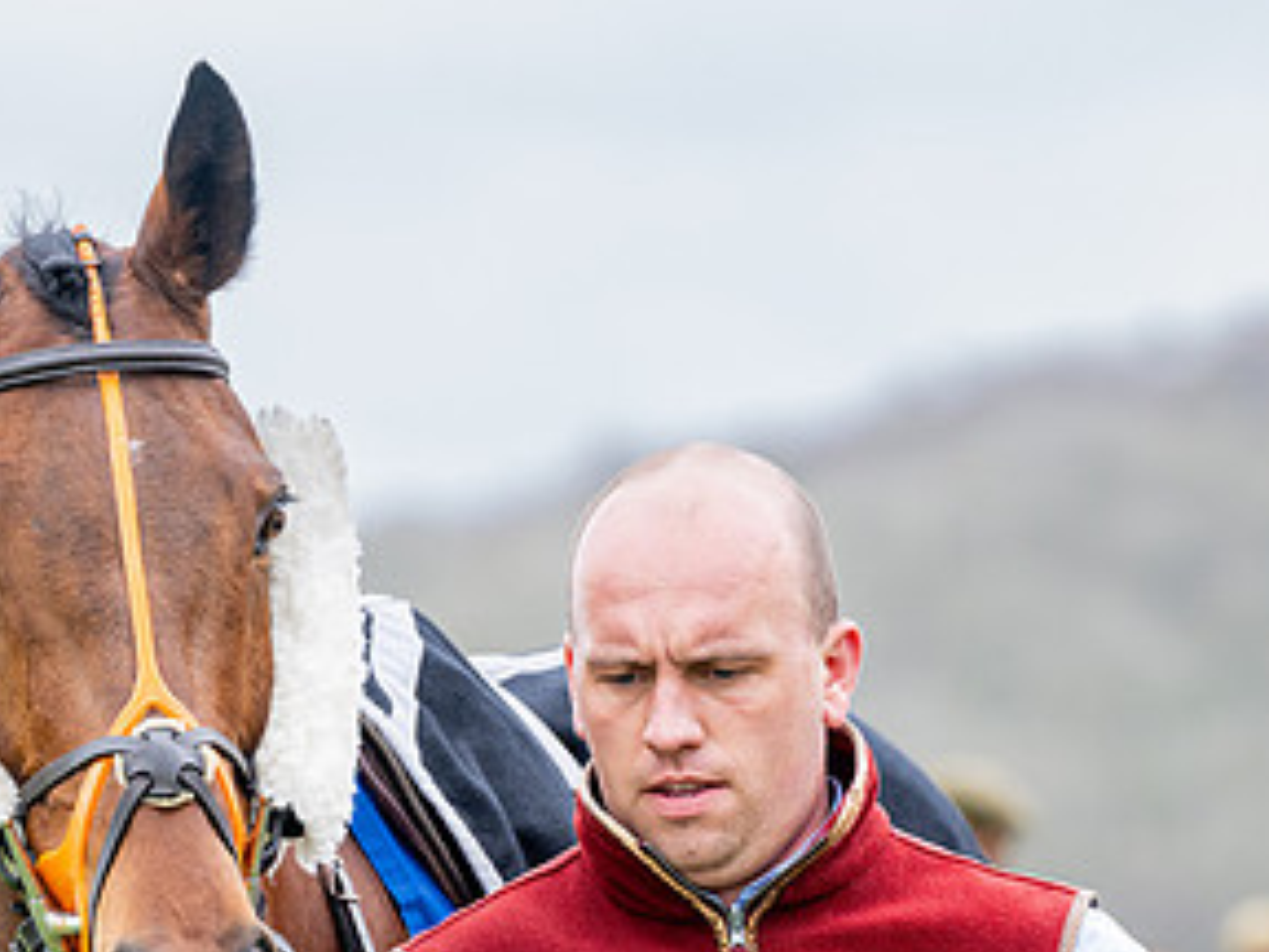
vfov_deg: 3.2
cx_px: 484
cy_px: 945
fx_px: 16937
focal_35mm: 462
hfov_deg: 4.3
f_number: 5
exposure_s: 1/500
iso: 400
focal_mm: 200
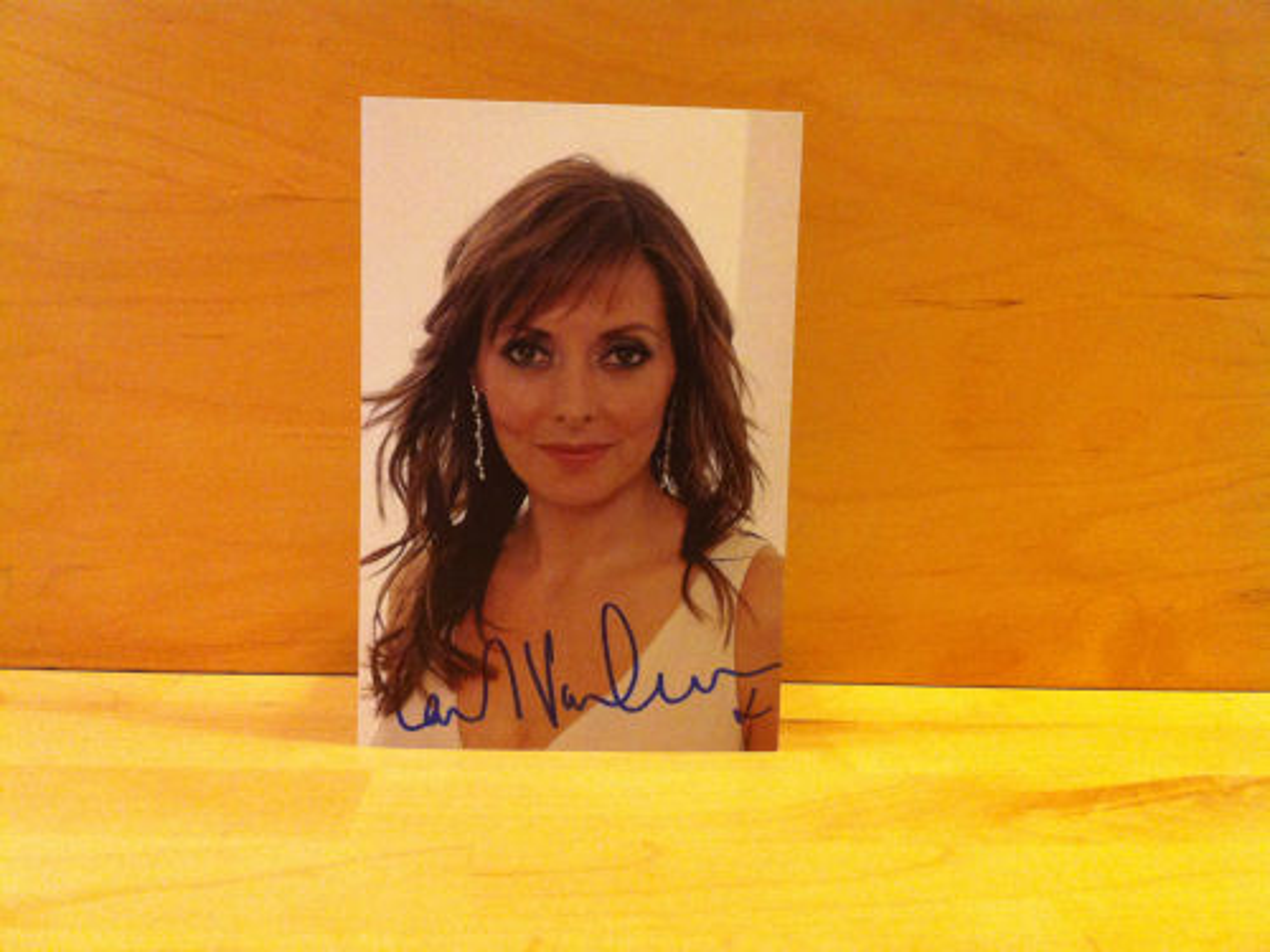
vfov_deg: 40.7
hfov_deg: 52.6
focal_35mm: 35
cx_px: 635
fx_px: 1284
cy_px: 476
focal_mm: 3.85
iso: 320
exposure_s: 1/17
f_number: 2.8
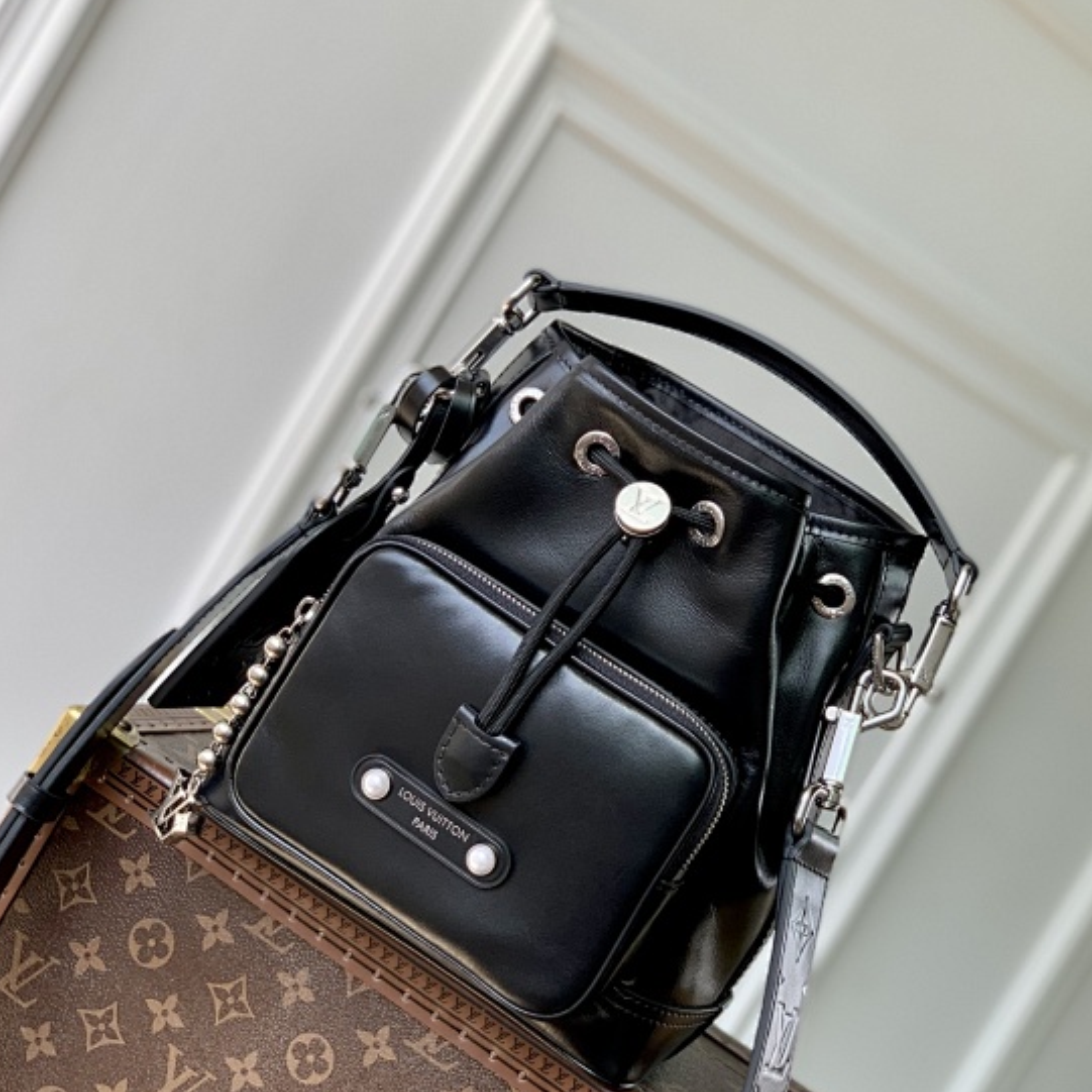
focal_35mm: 68
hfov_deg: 25.4
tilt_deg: -5.2
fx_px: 2427
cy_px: 585
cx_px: 581
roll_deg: -30.5
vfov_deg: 25.4
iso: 16
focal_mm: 6
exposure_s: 1/122
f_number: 2.4
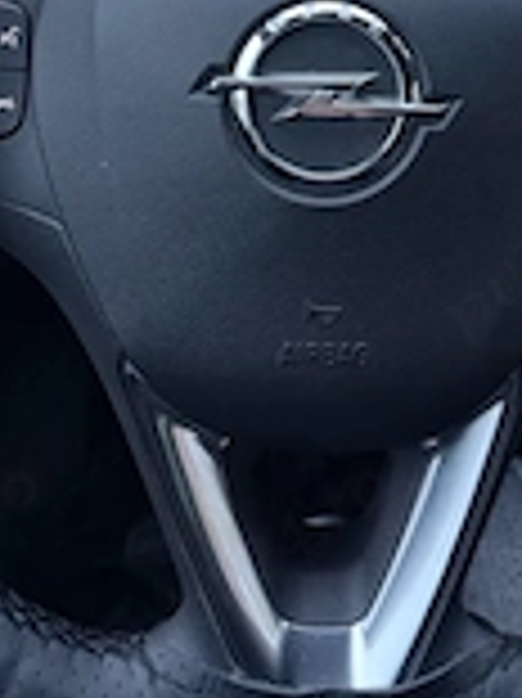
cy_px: -72
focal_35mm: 62
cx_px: 333
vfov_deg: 28.3
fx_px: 1248
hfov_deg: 23.5
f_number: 1.78
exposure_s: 1/30
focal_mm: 6.76
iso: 1000
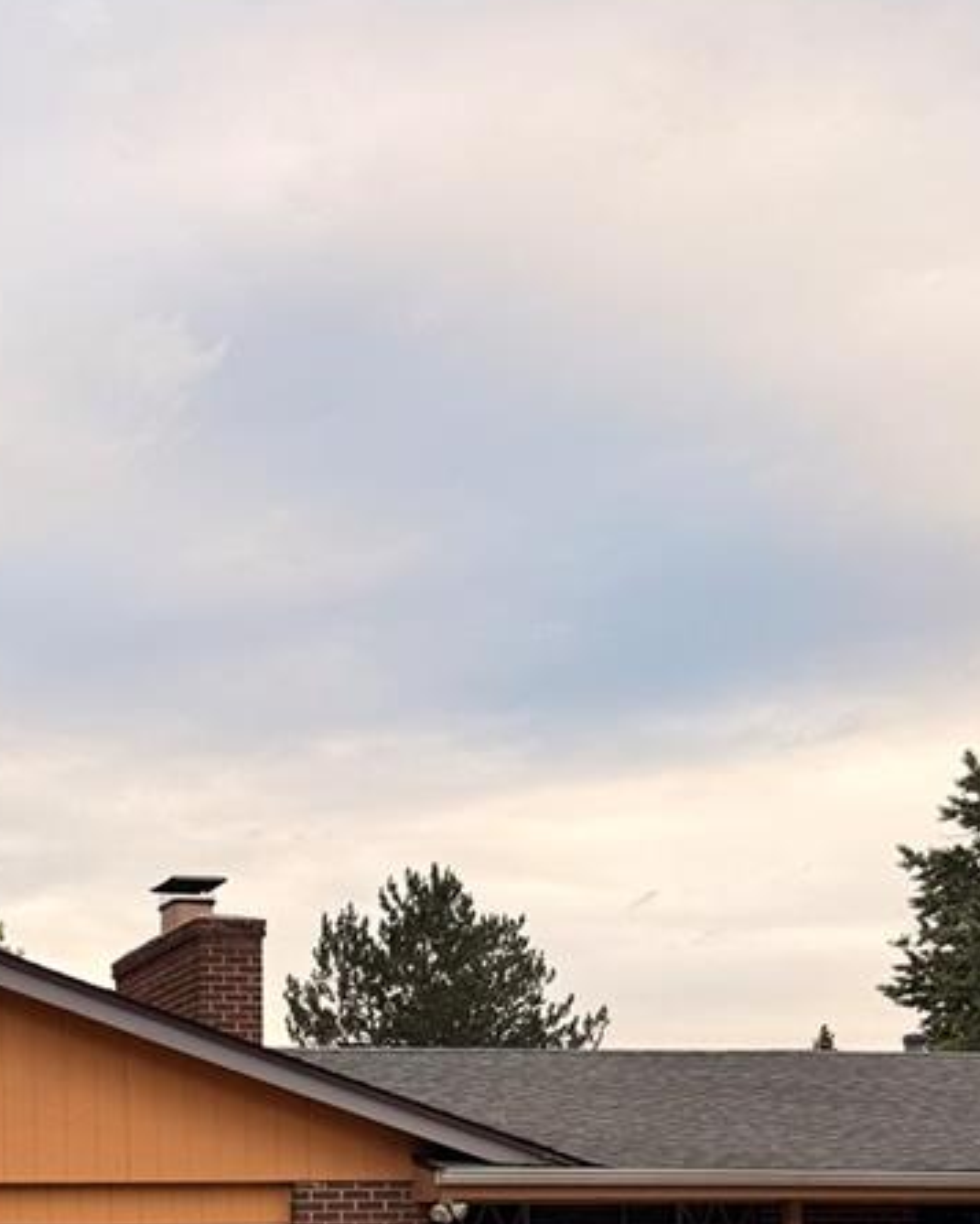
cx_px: -124
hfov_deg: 22.7
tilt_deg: -1.8
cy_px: 1476
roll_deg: +1.3
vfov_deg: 26.6
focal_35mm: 63
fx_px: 2283
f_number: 1.78
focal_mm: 6.76
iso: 64
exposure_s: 1/185
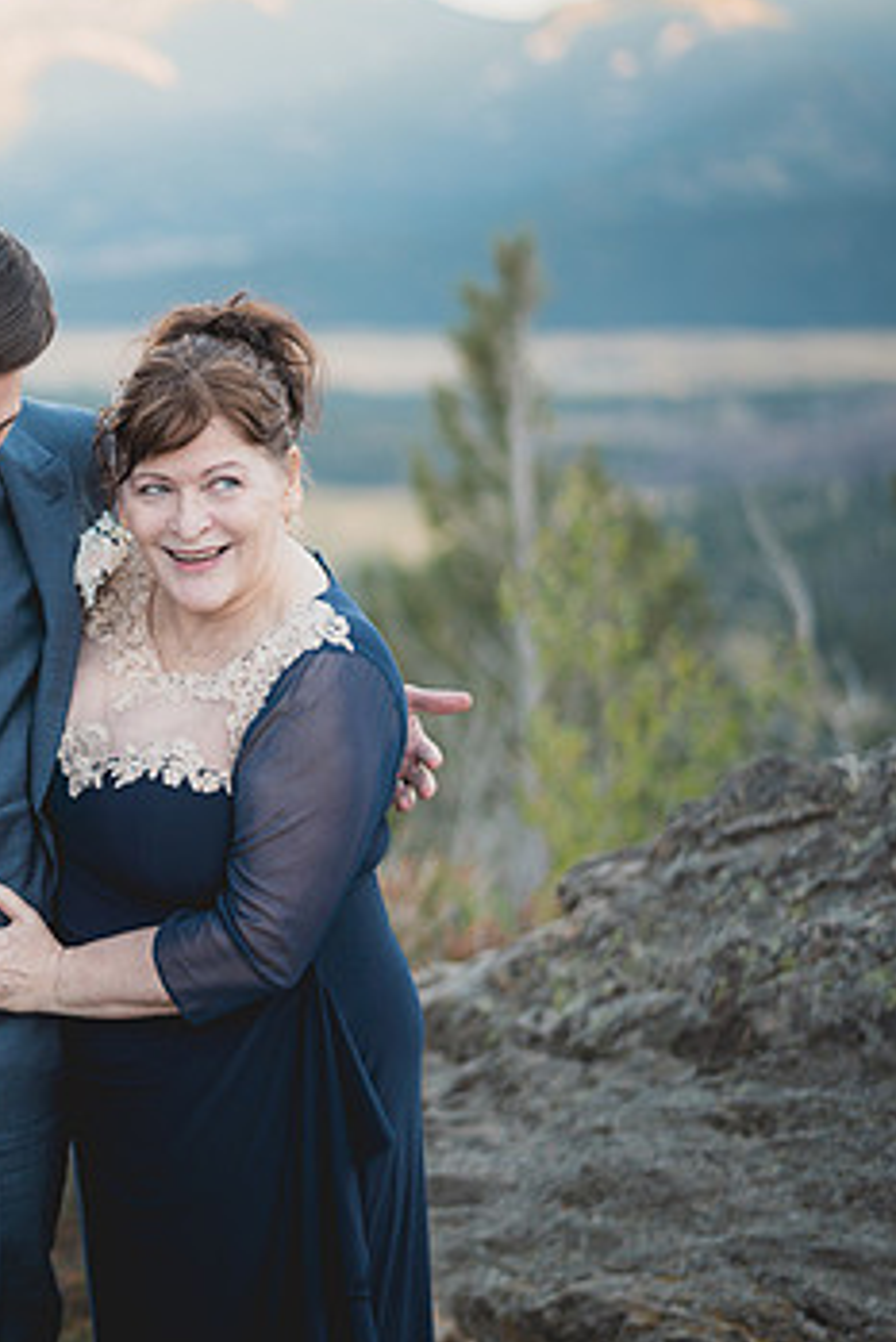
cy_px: 625
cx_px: -169
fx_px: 3207
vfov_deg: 23.6
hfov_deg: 15.4
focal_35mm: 86
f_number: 1.4
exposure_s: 1/500
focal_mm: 50
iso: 125
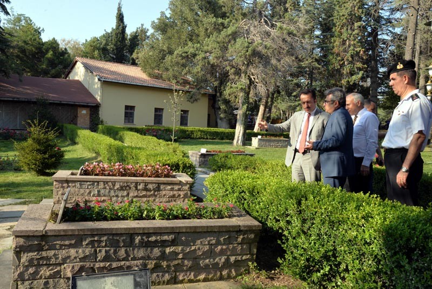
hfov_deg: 58.7
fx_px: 384
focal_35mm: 32
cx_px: 216
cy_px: 144
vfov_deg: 41.1
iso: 640
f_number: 13
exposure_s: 1/200
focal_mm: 32
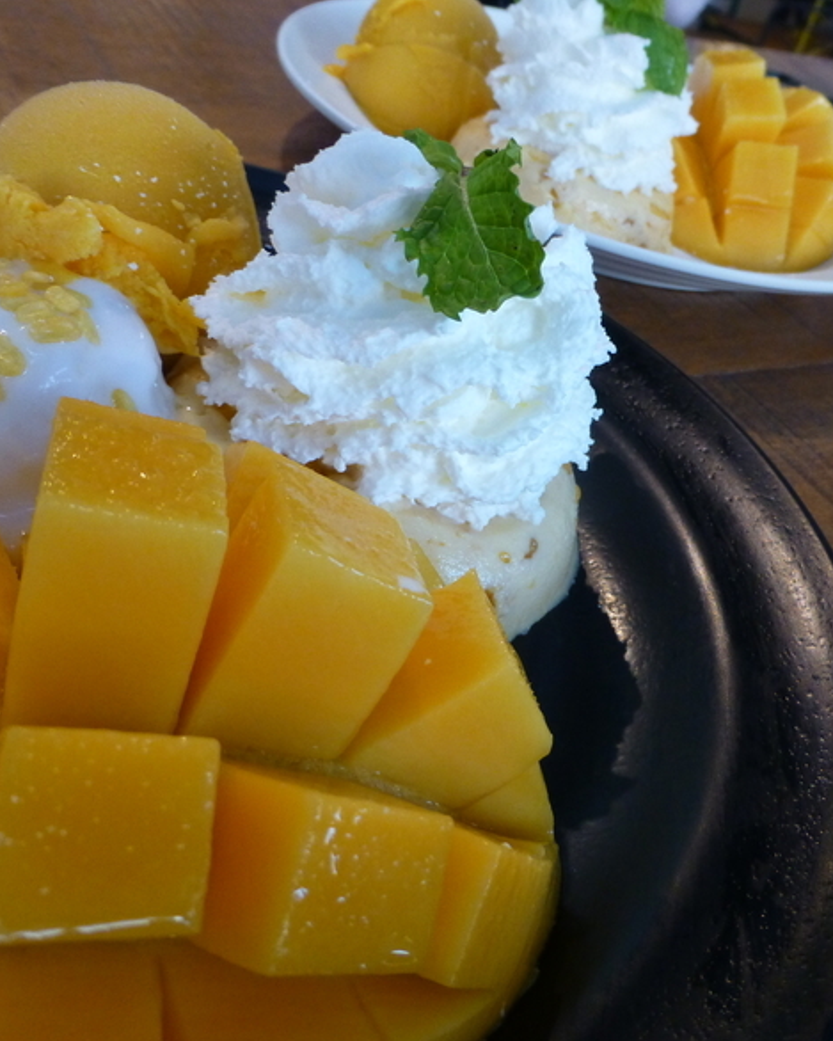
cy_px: 512
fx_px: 986
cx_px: 522
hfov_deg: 45.4
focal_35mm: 32
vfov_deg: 55.7
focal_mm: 4.3
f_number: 3.3
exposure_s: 1/60
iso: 320
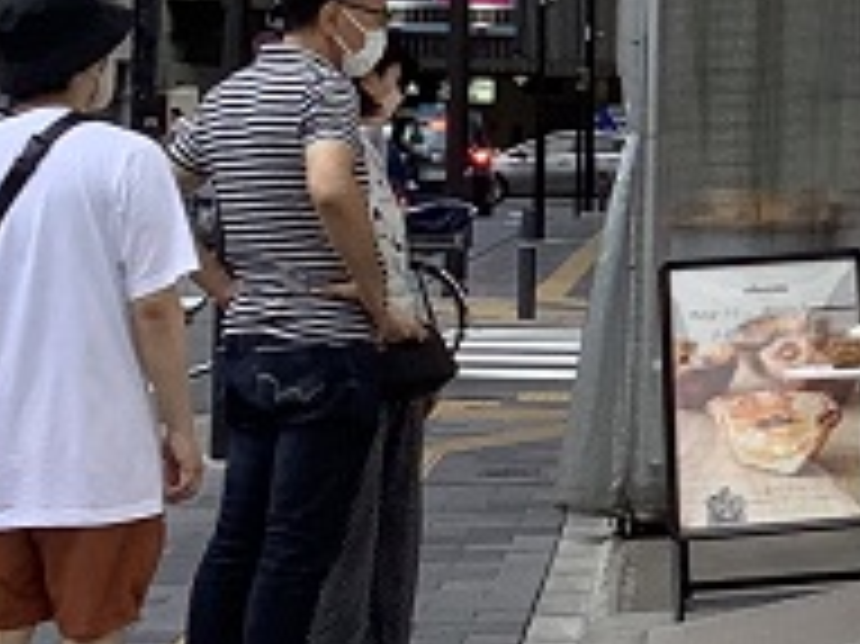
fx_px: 3948
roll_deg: -2.2
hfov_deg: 11.5
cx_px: 1571
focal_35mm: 159
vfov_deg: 9.3
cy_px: 101
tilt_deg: +0.9
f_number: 2.4
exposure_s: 1/106
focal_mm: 3.3
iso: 25
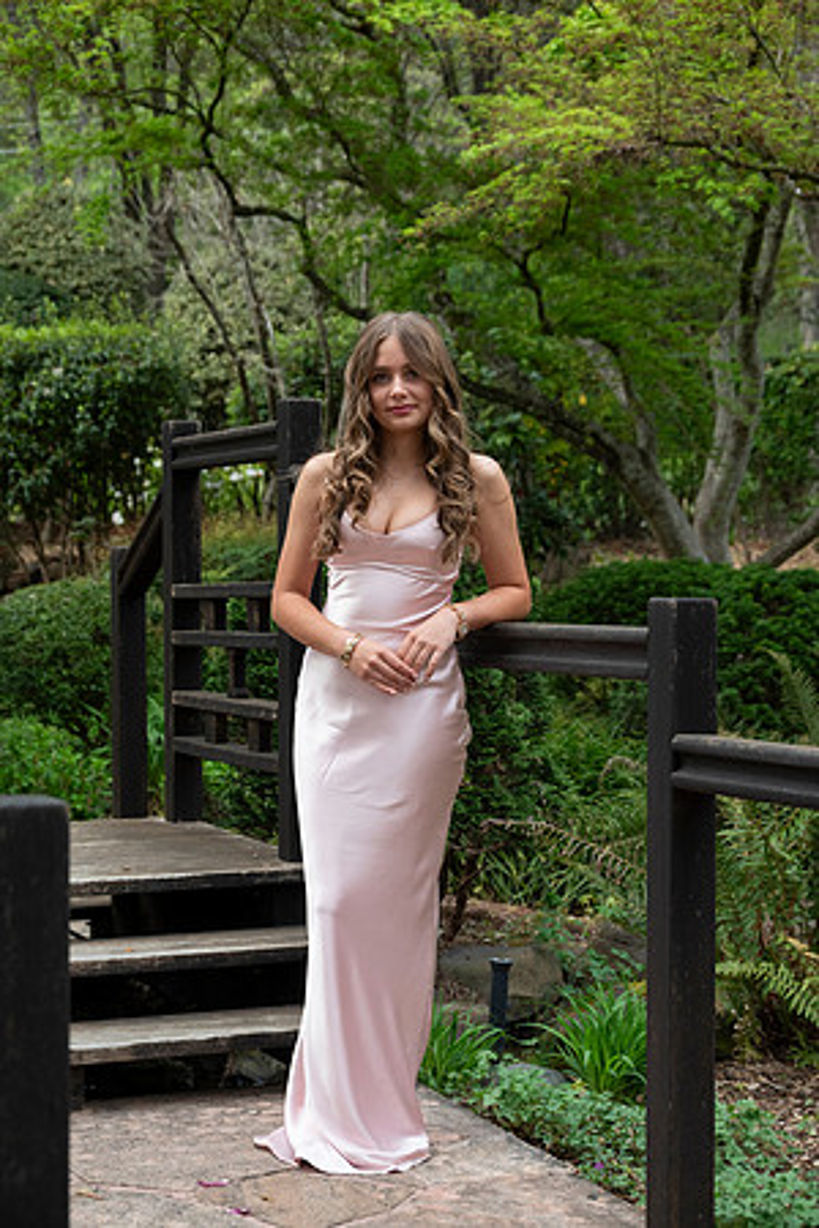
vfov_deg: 30.5
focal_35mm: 66
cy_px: 614
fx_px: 2252
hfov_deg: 20.6
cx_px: 410
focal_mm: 66
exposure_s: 1/800
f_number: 6
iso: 1250
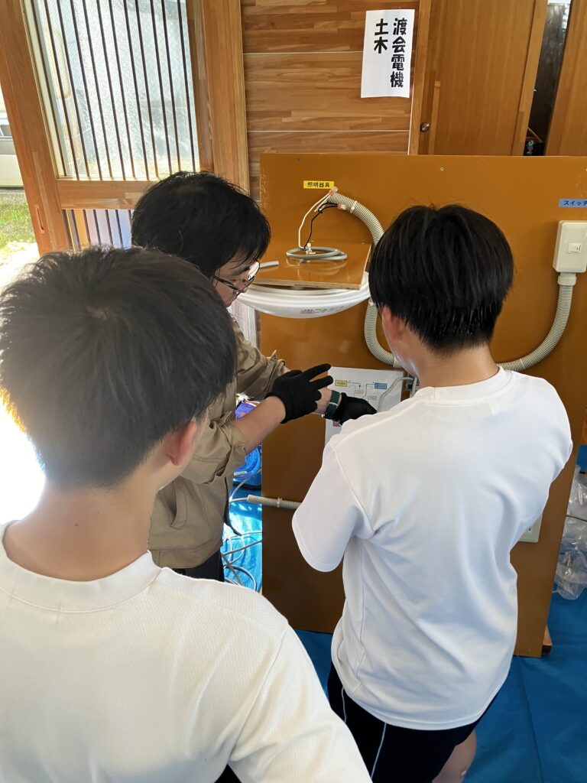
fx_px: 633
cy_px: 392
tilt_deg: -32.2
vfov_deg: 63.4
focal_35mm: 28
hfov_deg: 49.7
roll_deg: +3.3
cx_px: 294
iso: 80
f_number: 1.8
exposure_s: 1/96
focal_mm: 3.99
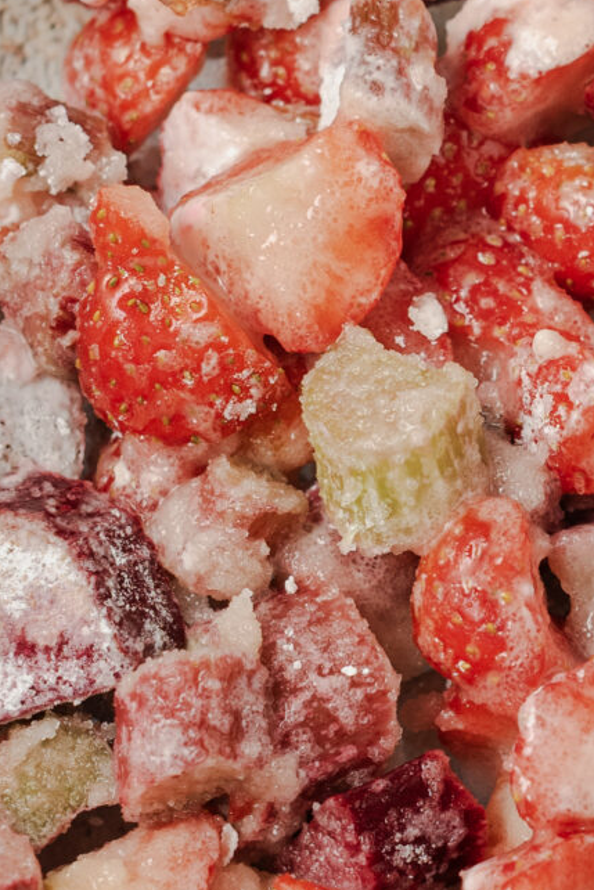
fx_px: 4922
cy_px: 444
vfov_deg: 10.3
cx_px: 614
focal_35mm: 199
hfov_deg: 6.9
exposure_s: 1/50
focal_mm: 50
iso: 250
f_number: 4
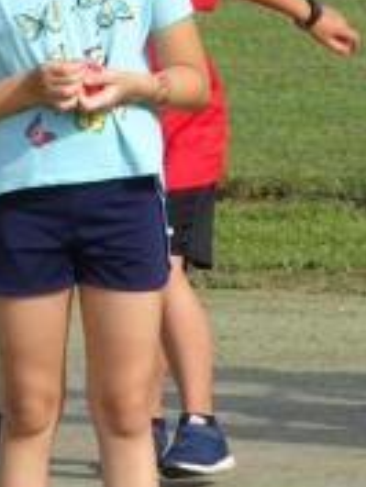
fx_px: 7350
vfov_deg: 3.8
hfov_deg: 2.9
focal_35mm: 522
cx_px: 151
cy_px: 212
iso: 80
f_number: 5.6
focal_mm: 26.39
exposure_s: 1/250
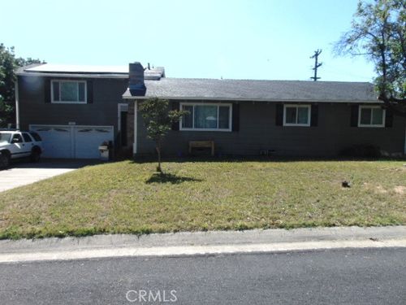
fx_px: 293
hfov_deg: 69.4
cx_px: 203
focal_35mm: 25
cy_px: 152
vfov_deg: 54.9
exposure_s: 1/200
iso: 80
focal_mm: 4.5
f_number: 7.7
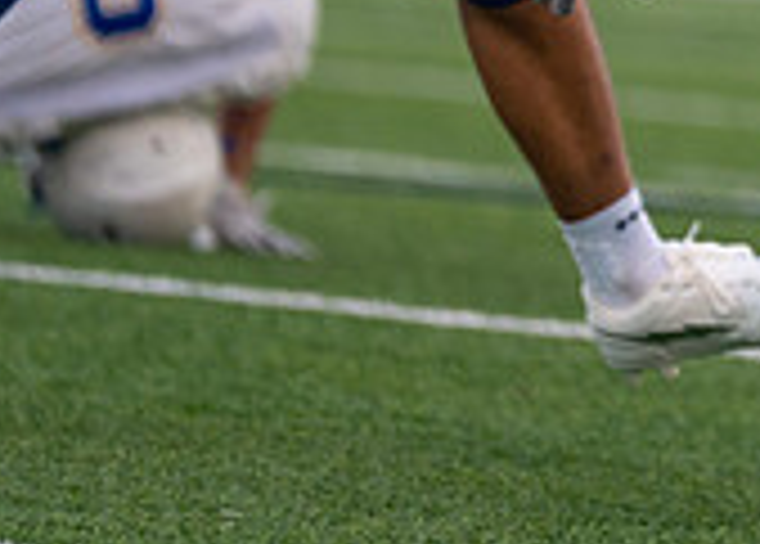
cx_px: 1348
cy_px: -425
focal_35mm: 833
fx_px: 17994
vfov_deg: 1.7
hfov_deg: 2.4
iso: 320
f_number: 2.8
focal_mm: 200
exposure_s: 1/1250
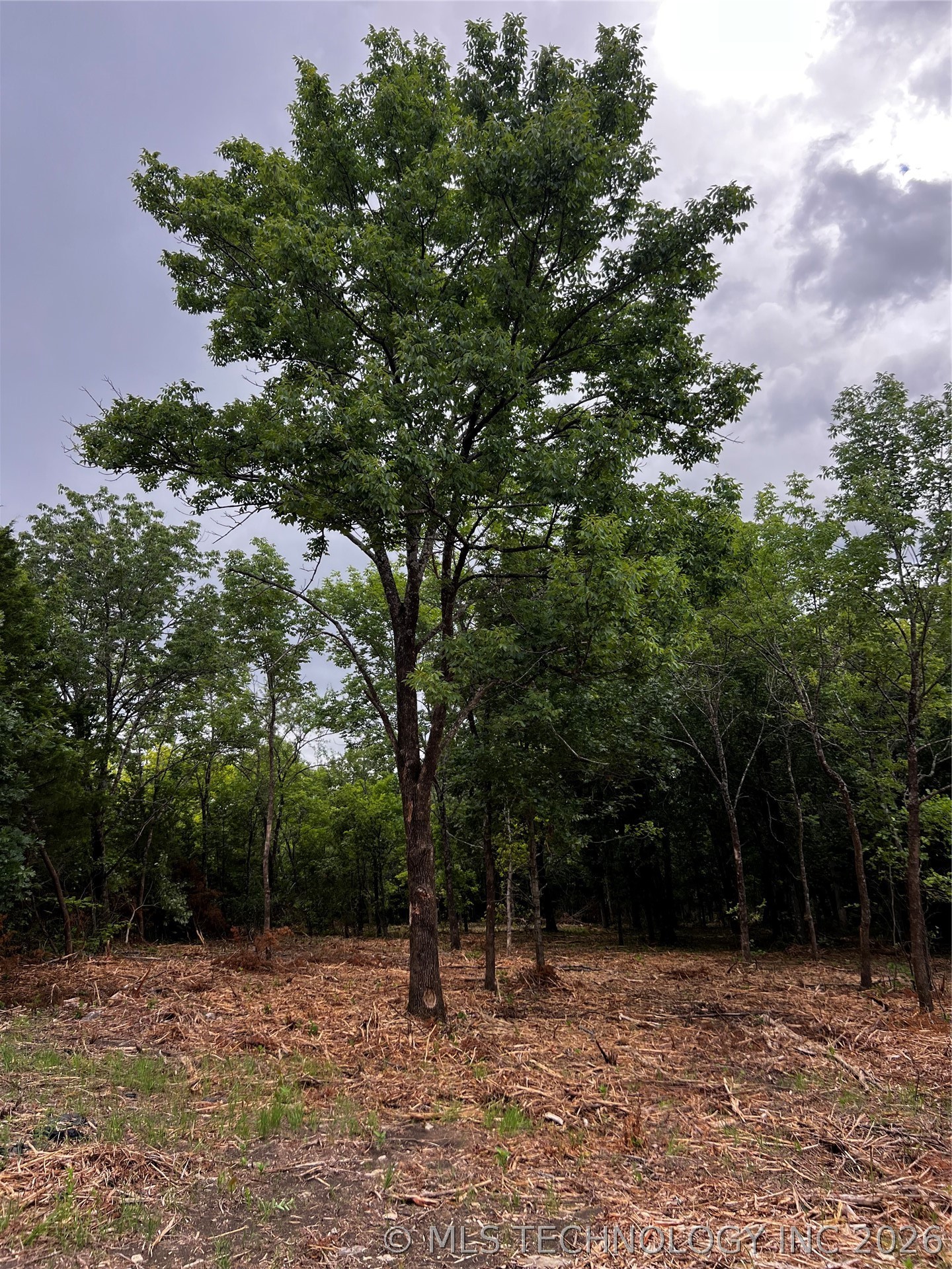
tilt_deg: +12.8
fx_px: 953
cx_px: 476
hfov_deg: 53.1
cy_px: 634
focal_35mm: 26
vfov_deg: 67.3
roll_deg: +3.5
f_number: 1.5
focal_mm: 5.7
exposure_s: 1/410
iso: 50
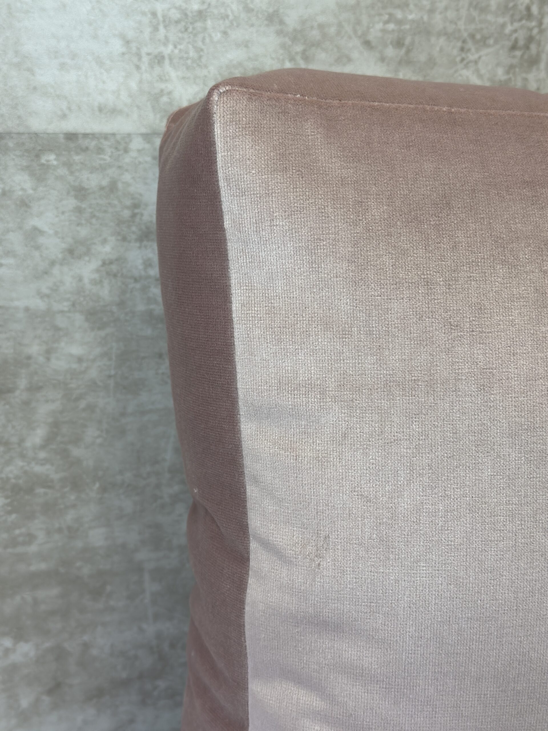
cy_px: 366
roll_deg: -1.5
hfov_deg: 30.3
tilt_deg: -20.0
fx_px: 1013
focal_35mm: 48
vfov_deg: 39.7
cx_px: 274
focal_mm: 6.86
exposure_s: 1/200
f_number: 1.78
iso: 80
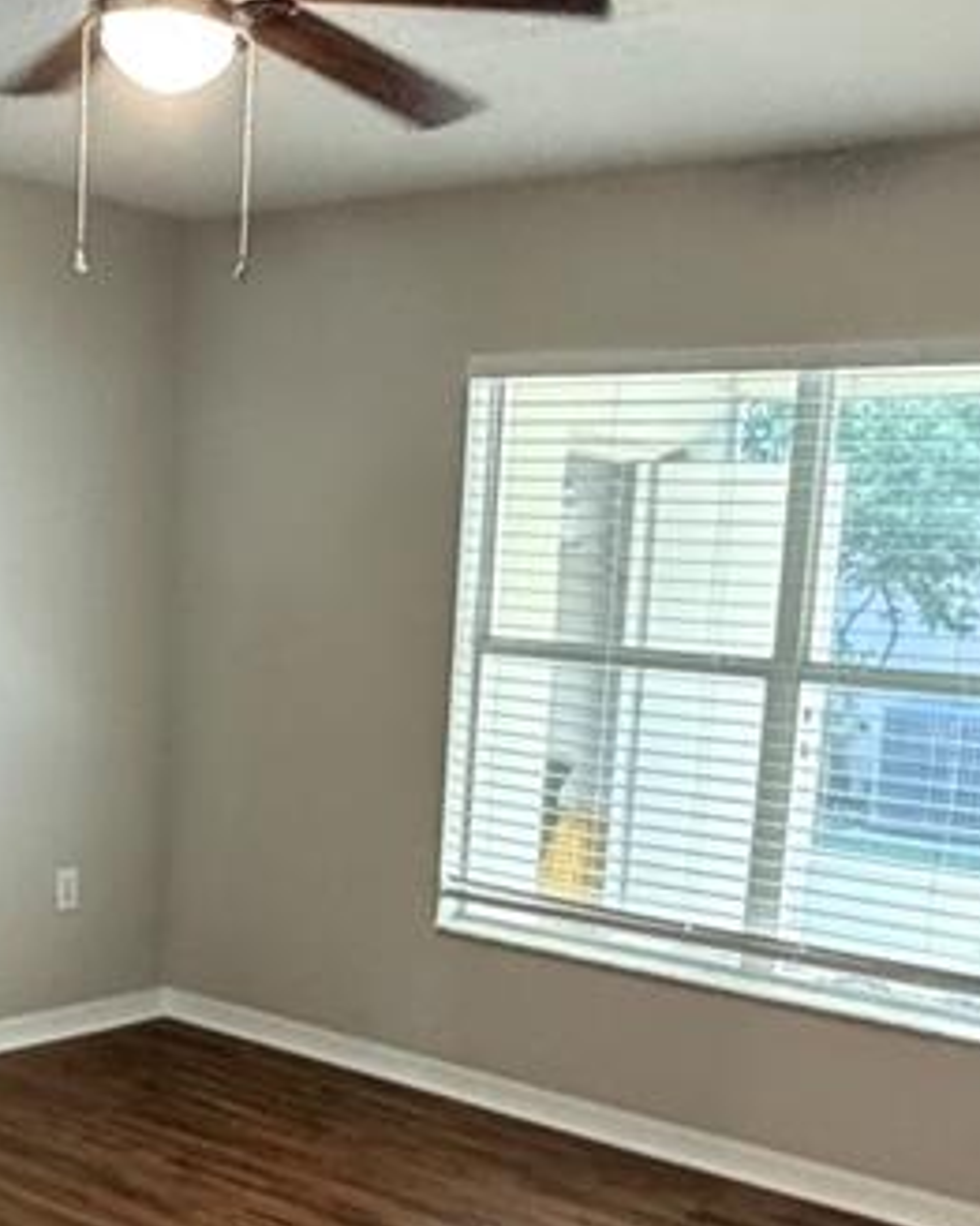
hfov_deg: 30.0
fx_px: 1814
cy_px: 882
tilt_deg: -10.1
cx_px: 329
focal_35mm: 50
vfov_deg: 36.7
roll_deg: -2.7
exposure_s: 1/60
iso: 640
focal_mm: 2.22
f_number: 2.2
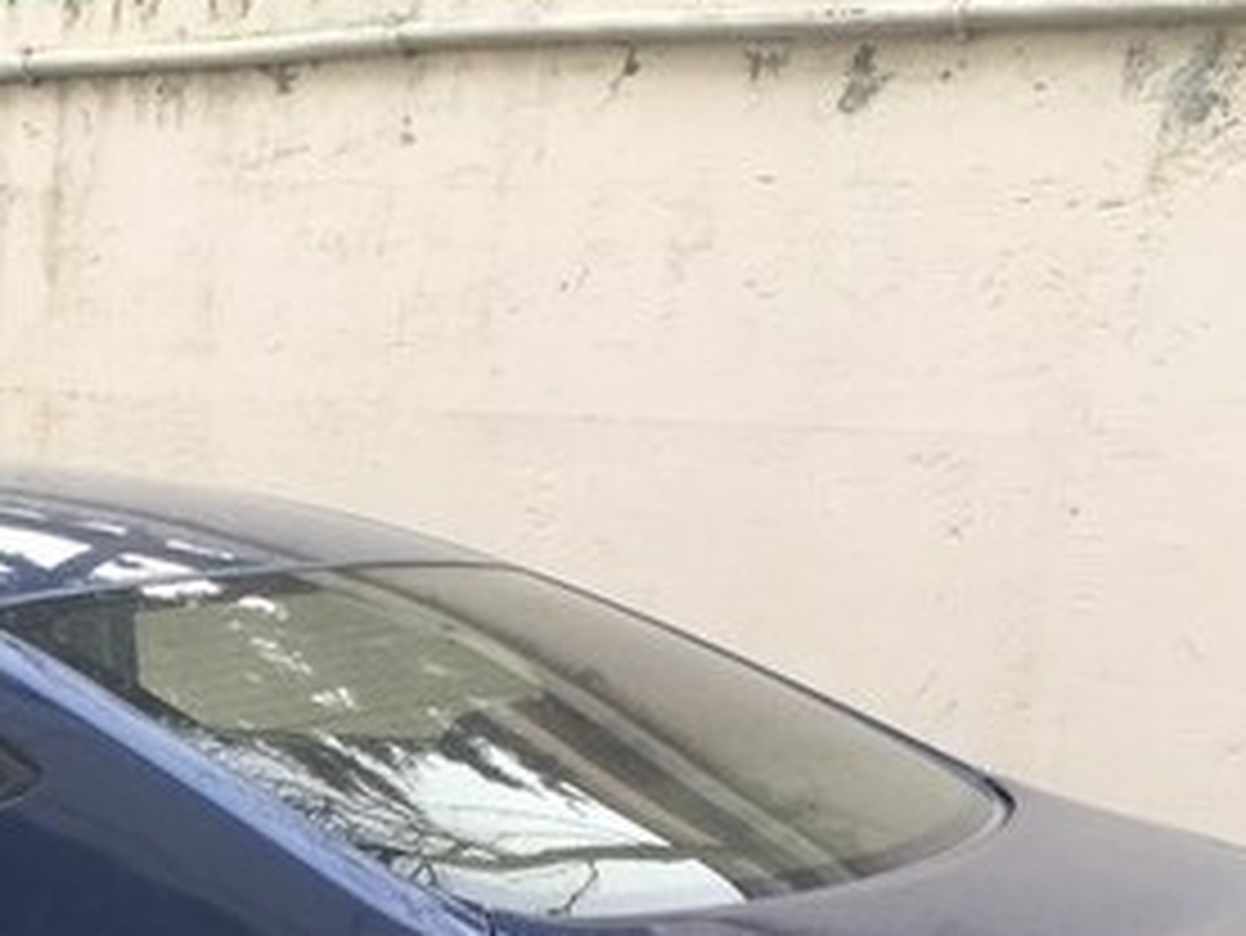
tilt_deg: -12.9
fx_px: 2485
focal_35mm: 69
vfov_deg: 20.2
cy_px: 1082
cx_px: -40
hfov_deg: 26.4
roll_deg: -5.7
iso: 32
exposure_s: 1/136
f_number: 2.2
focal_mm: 4.15
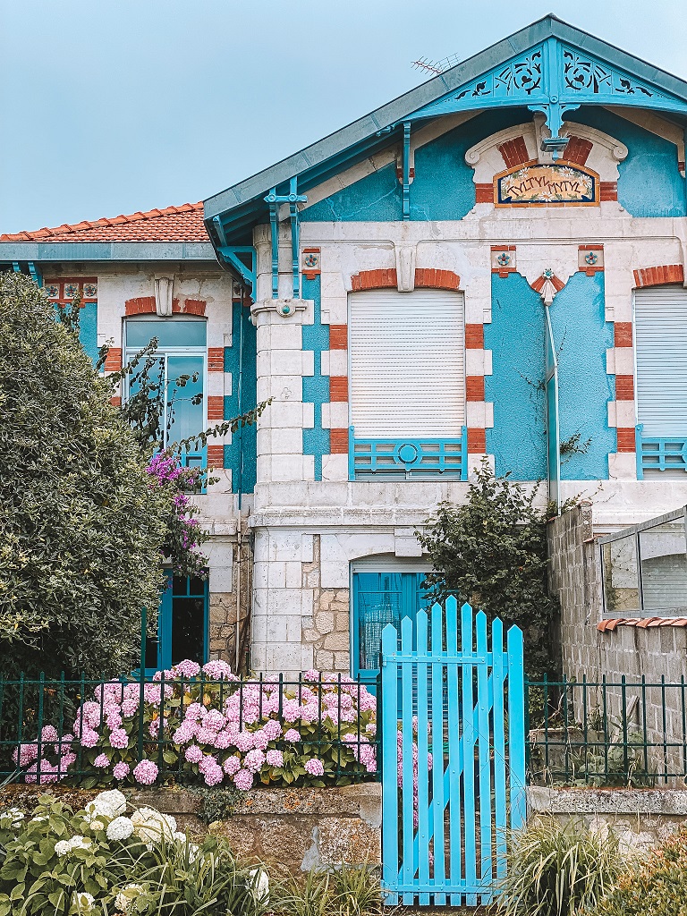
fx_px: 1376
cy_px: 458
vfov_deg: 36.8
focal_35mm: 52
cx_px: 344
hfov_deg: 28.0
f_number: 2
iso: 20
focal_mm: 6
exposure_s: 1/530
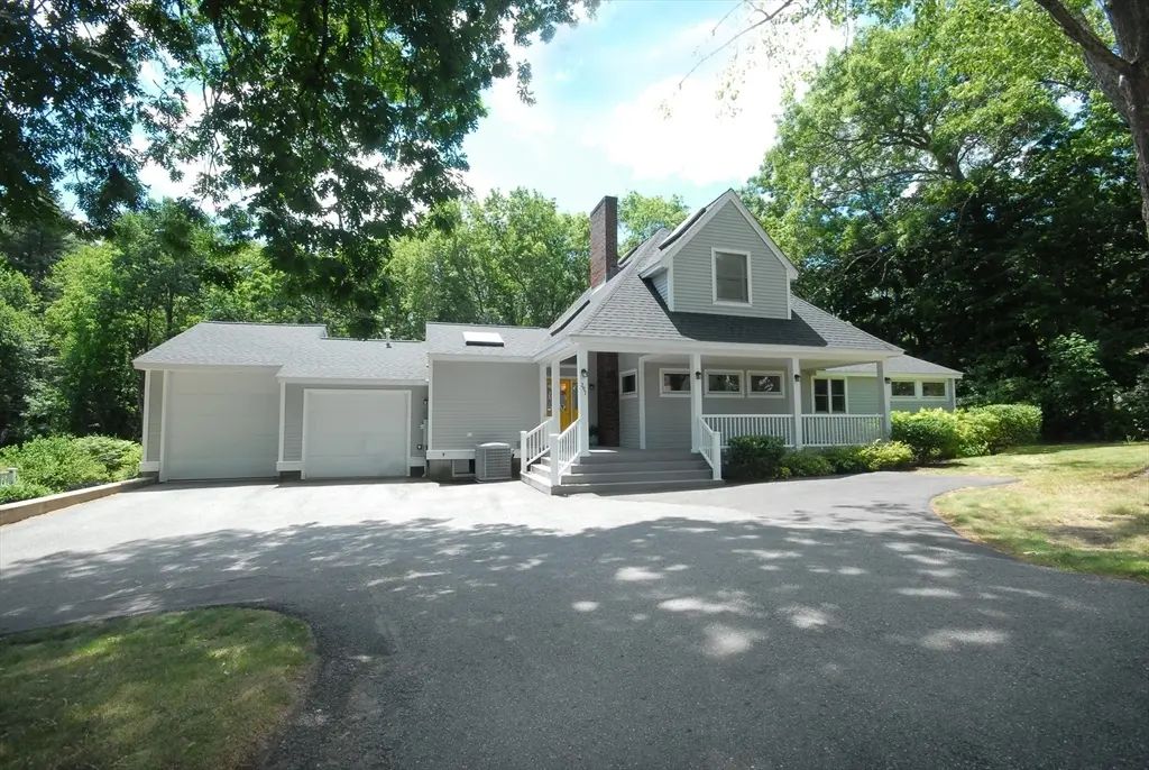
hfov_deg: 100.3
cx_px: 574
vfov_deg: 77.5
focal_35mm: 15
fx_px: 479
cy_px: 385
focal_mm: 10
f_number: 11
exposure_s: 1/80
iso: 400
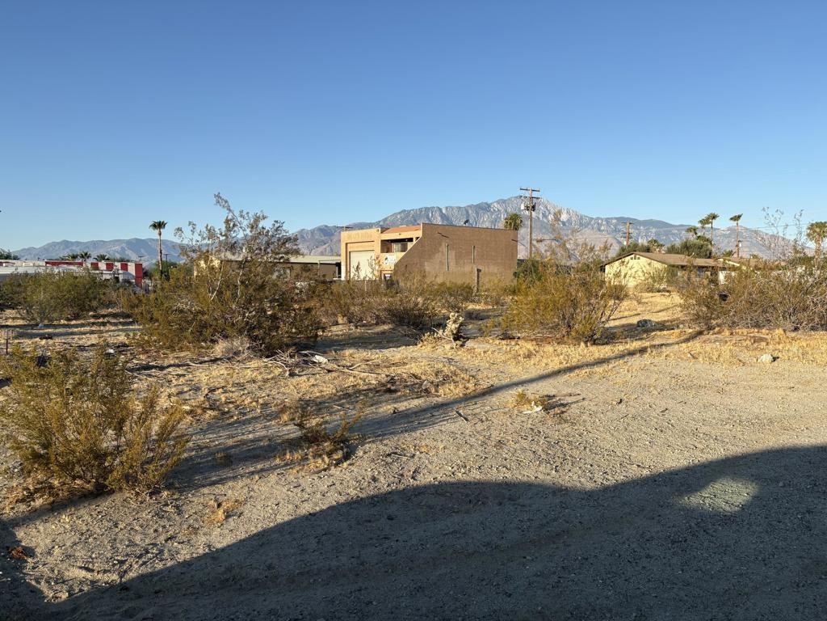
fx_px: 621
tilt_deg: -3.3
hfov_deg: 67.3
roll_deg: +0.0
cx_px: 414
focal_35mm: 26
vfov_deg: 53.1
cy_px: 310
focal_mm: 5.96
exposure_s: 1/2141
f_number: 1.6
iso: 50
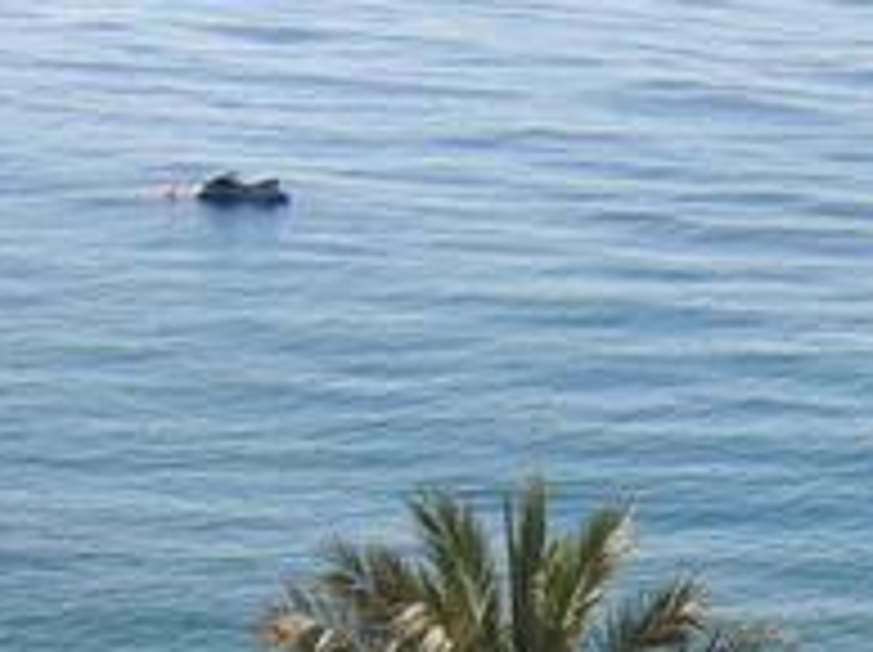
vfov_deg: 9.1
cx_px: 855
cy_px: 737
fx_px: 4081
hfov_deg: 12.1
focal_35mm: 162
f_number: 3.6
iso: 100
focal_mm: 9.1
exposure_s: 1/580
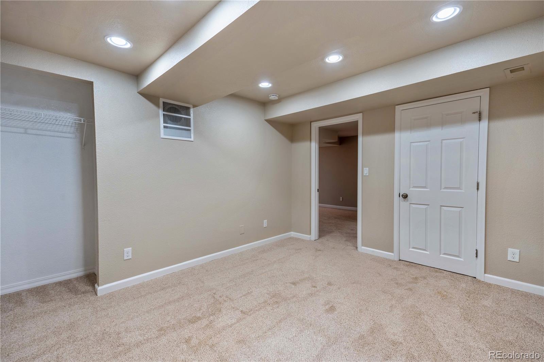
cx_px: 272
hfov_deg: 96.7
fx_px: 242
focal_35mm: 16
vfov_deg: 73.7
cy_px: 181
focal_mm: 16
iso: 500
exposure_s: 1/250
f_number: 6.3
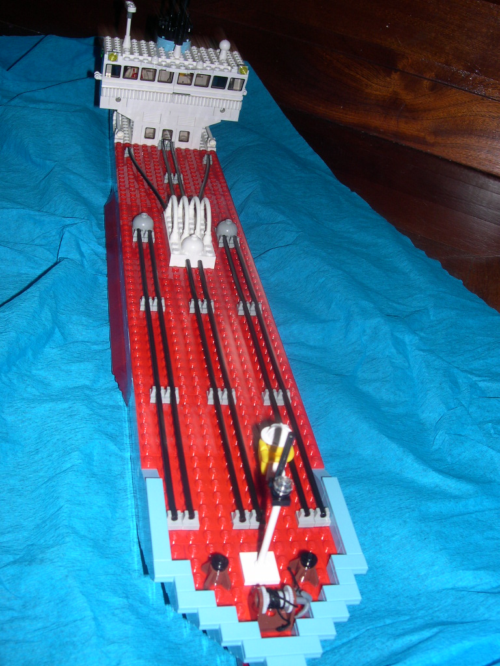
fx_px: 732
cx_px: 250
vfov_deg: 49.0
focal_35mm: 38
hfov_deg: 37.7
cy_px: 333
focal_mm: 8
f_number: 7.6
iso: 100
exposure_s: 1/30
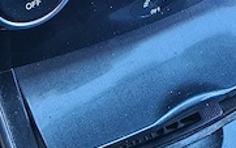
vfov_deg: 10.2
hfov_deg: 19.3
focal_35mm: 108
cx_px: 111
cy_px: -232
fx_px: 694
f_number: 1.8
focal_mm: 5.54
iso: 100
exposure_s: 1/100
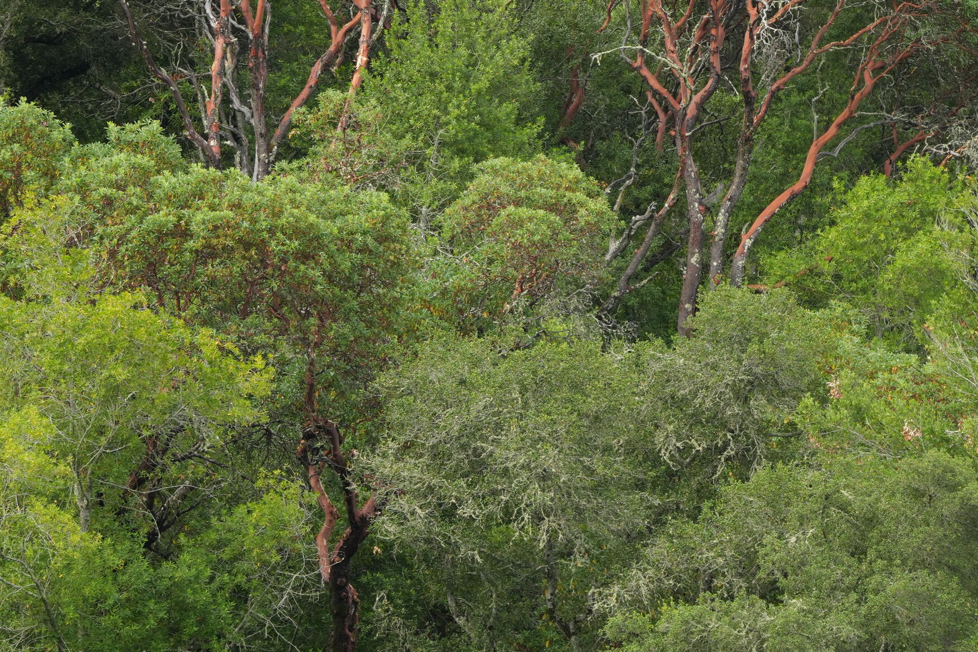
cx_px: 517
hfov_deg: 4.7
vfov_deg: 3.2
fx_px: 11790
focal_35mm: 434
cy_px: 15
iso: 320
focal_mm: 177
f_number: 6.3
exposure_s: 1/250
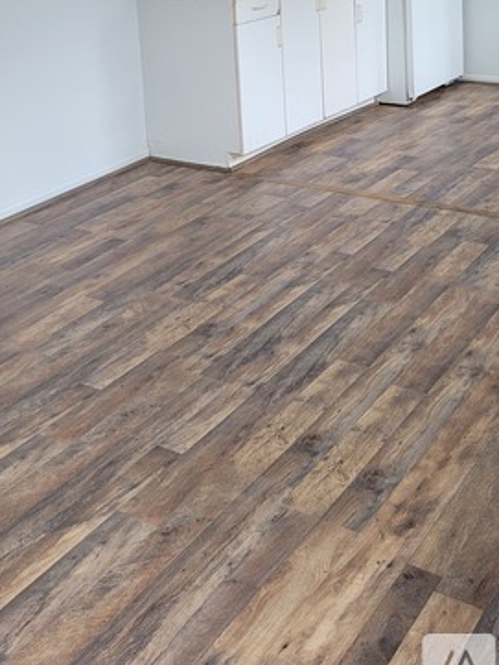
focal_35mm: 48
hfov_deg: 30.3
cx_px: 260
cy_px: 93
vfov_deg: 37.6
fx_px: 922
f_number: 1.8
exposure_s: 1/120
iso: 160
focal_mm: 5.4
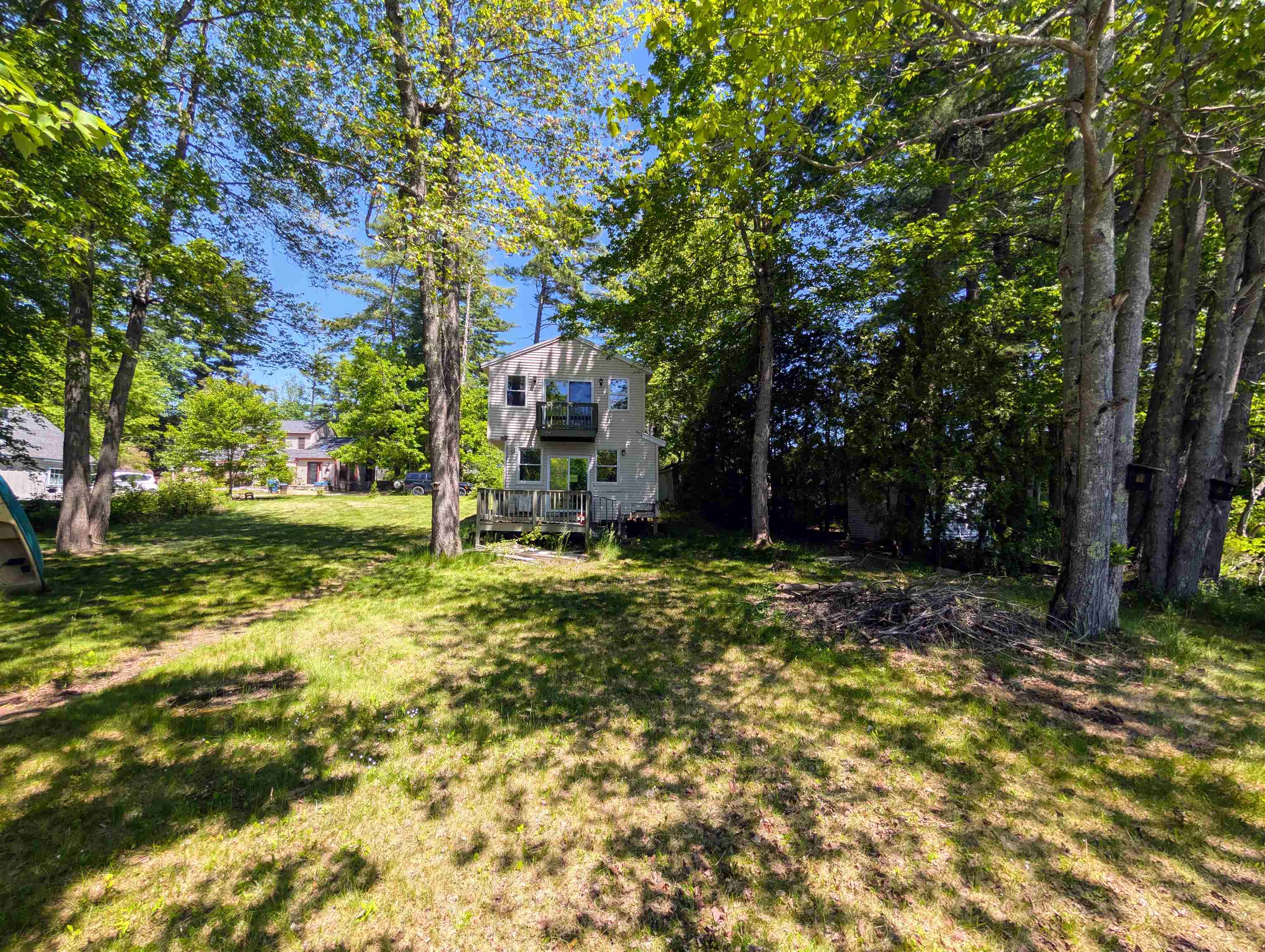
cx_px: 632
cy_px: 476
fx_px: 439
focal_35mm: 12
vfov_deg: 94.6
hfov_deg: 110.5
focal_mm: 2.02
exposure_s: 1/1076
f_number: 1.7
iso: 47
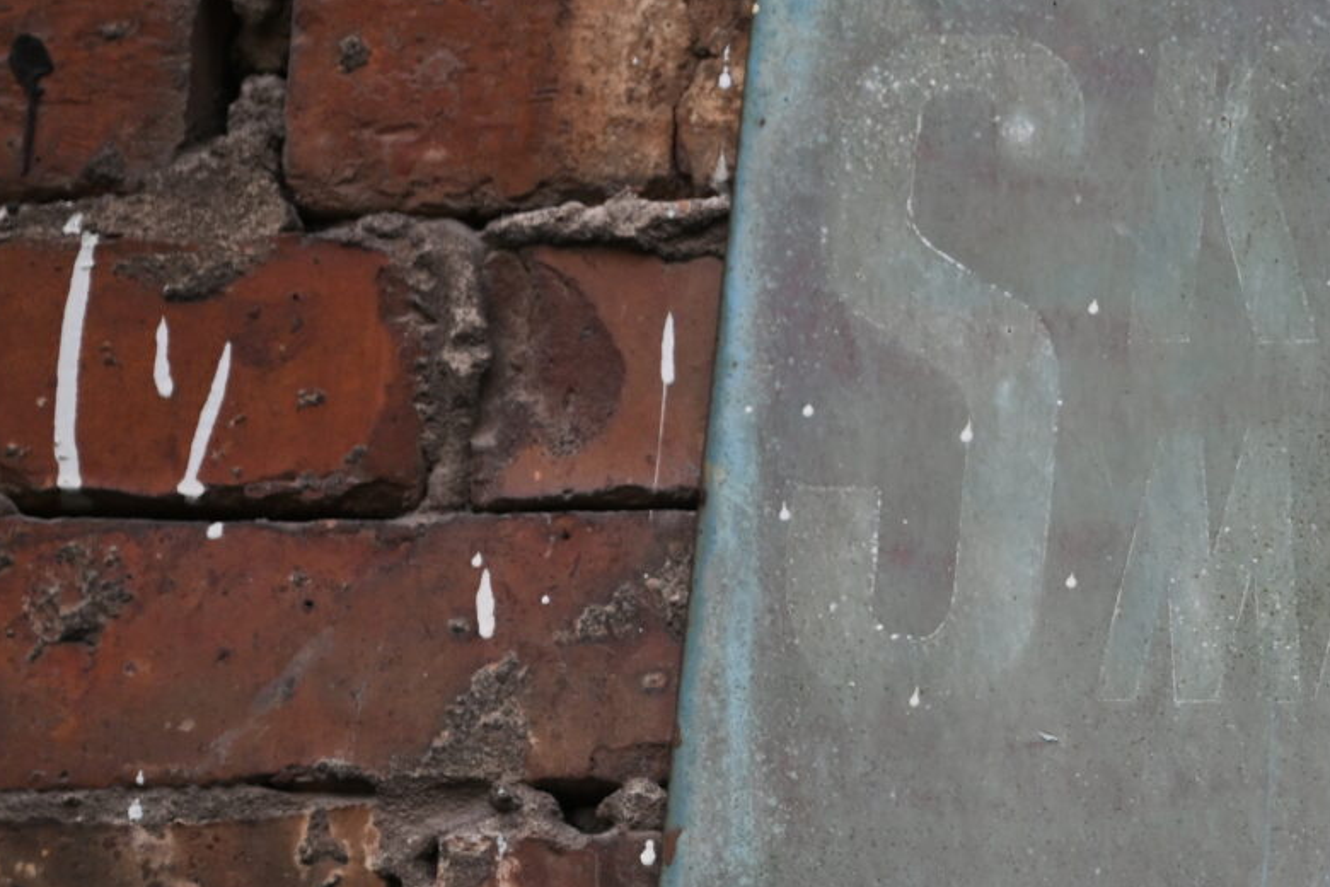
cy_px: 629
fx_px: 14555
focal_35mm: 394
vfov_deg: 3.5
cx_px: 2162
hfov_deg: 5.2
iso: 400
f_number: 4
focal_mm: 120
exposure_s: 1/500
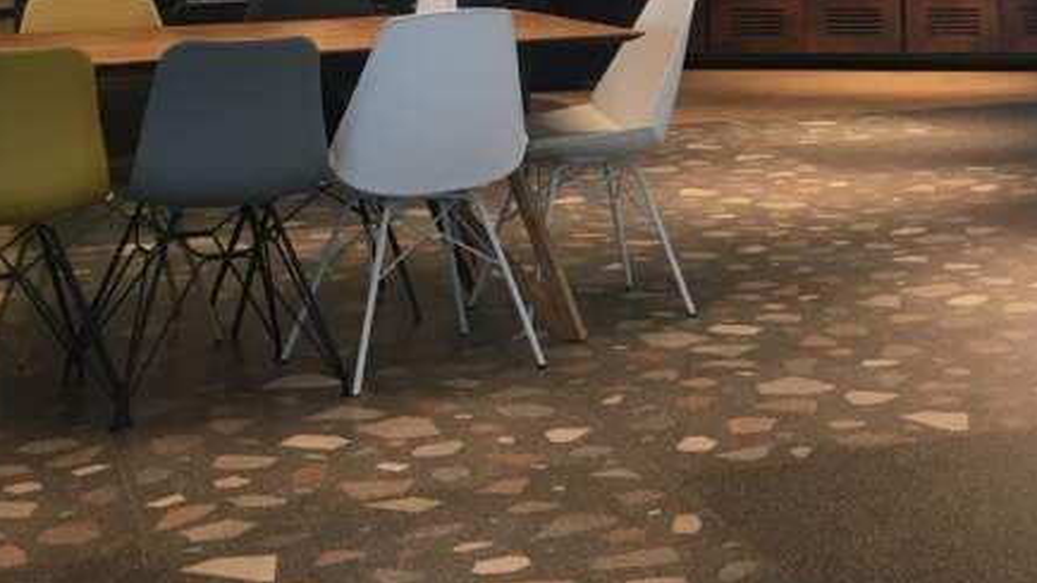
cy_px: -166
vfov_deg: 14.5
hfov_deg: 25.1
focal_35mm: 80
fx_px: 2199
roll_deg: +0.4
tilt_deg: +0.2
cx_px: 1061
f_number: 2.2
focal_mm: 4.15
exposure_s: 1/33
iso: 32
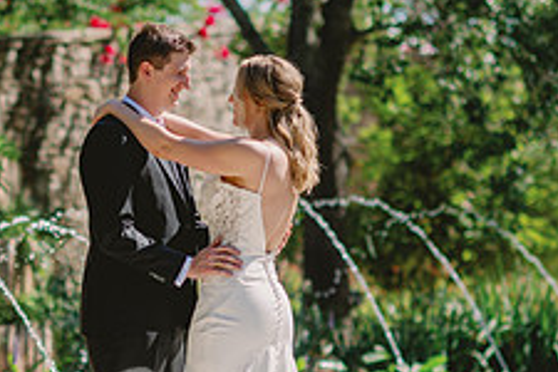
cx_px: 12
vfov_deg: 6.0
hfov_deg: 9.0
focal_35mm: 228
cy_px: 228
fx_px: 3534
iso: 64
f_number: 2.2
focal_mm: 85
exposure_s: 1/3200
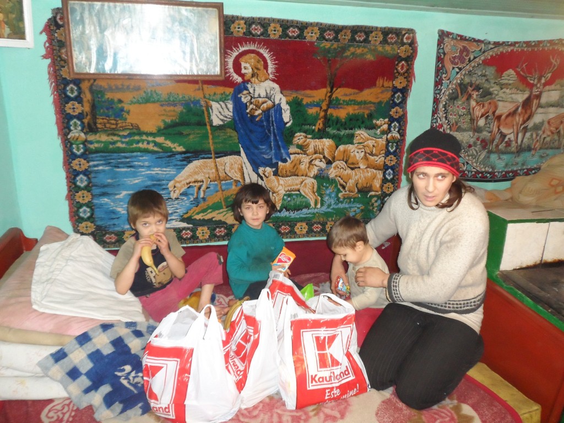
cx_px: 282
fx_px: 456
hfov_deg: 63.4
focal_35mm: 28
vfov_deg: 49.7
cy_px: 212
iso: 400
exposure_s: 1/30
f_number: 3.1
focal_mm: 4.9
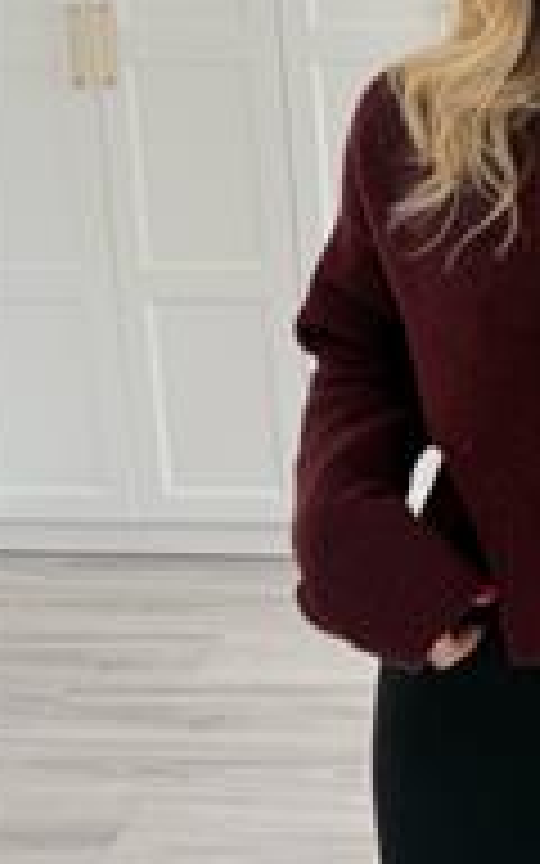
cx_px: 648
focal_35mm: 53
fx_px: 1248
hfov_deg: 22.5
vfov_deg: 36.6
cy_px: 144
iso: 125
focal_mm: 6.76
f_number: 1.78
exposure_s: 1/121
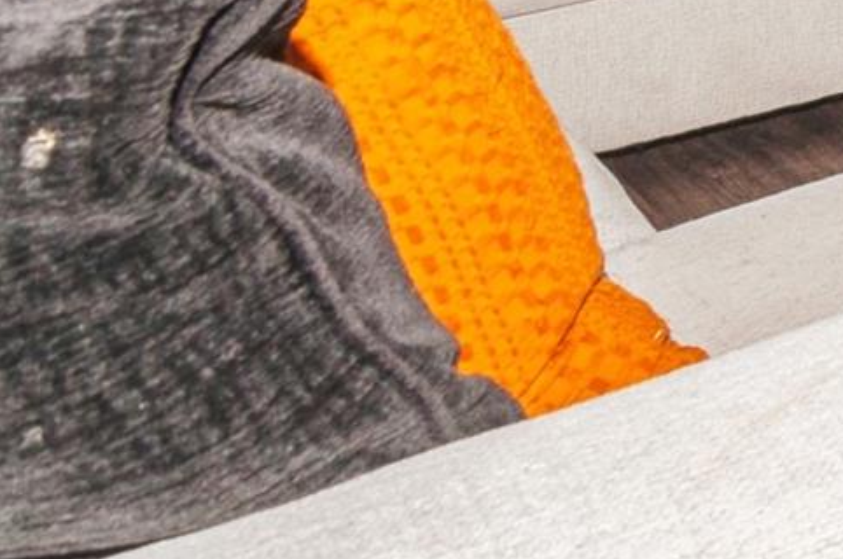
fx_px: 1640
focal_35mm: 70
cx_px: 1761
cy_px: -512
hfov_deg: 17.8
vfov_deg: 15.8
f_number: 8
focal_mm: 11
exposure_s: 1/60
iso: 200
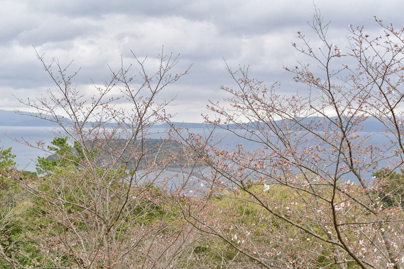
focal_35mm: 45
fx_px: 505
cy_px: 134
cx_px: 202
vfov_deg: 29.9
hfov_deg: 43.6
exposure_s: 1/3200
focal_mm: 30
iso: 640
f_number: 4
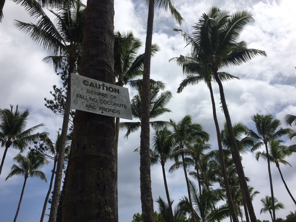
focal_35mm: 29
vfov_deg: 48.2
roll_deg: +4.5
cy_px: 111
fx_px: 248
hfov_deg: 61.7
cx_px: 148
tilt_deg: +32.8
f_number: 2.2
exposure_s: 1/4808
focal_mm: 4.15
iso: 25
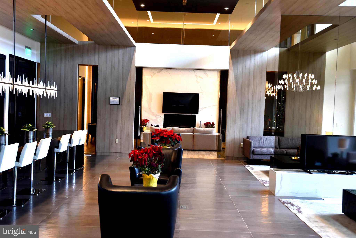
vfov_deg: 37.9
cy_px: 119
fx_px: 346
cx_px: 178
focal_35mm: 35
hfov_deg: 54.4
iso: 1000
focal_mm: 35
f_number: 4
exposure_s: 1/60
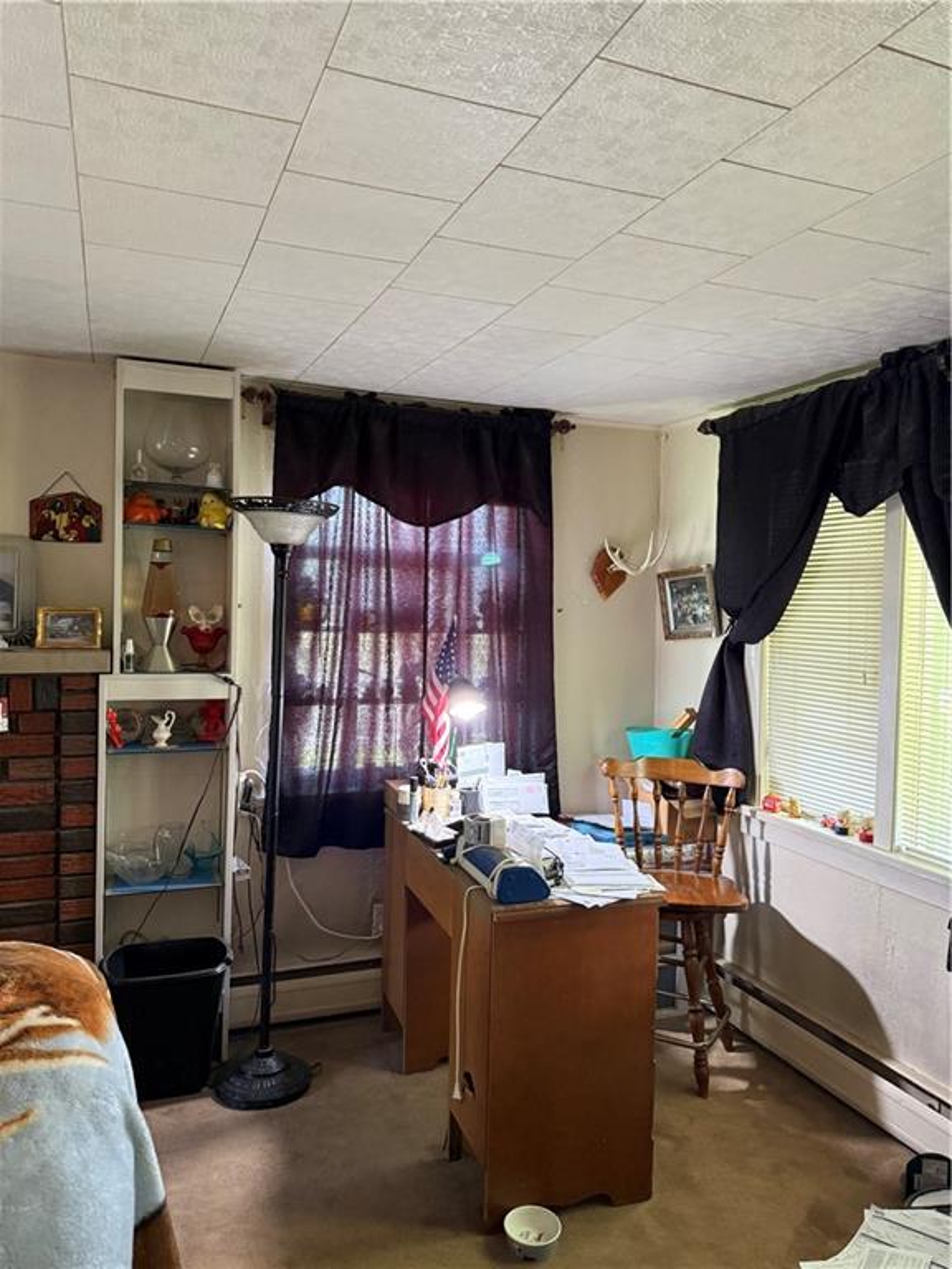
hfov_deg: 56.8
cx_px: 476
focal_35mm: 24
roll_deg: -1.8
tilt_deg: -0.9
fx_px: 880
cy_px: 634
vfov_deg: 71.6
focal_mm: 6.76
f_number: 1.78
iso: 400
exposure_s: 1/60
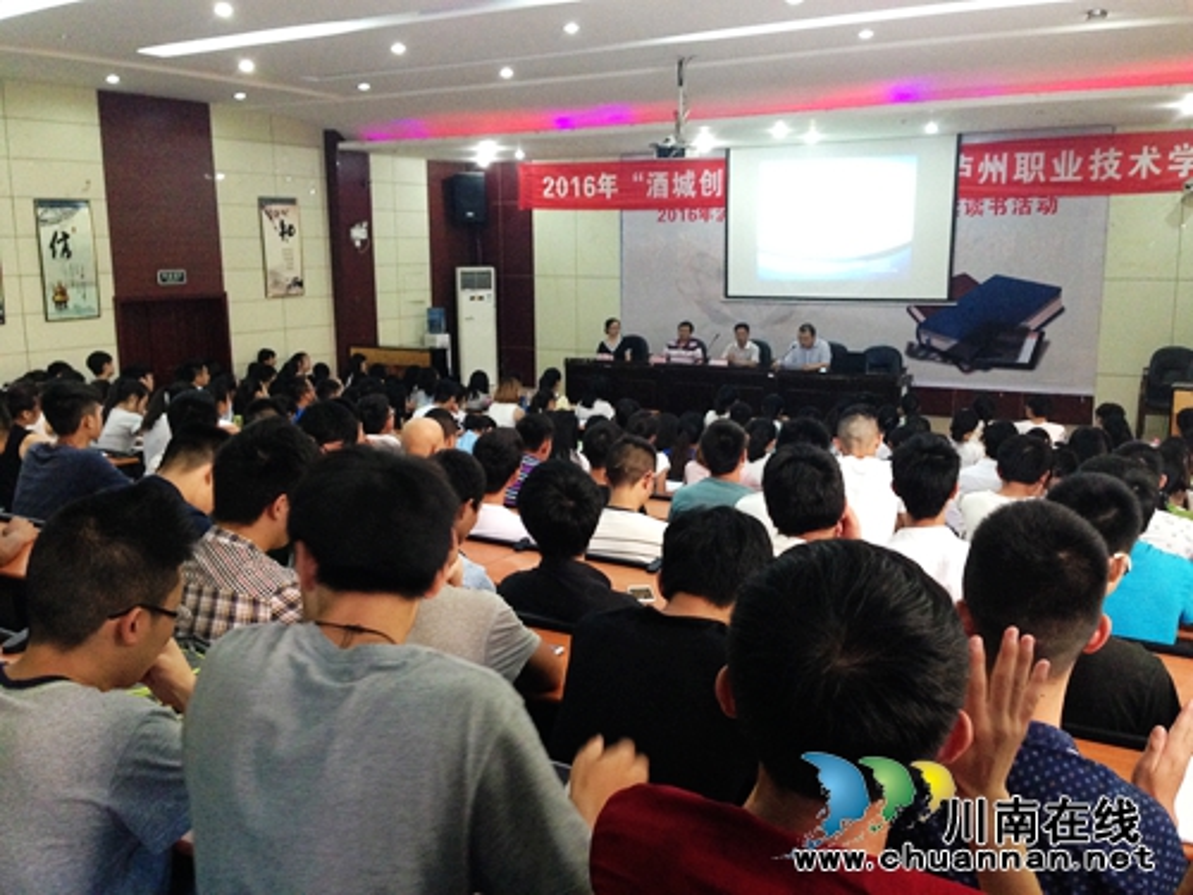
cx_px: 596
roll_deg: +0.4
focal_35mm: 33
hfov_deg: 55.4
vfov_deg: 42.9
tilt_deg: -11.4
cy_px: 448
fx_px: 1137
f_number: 2.4
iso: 320
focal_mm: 4.12
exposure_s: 1/20
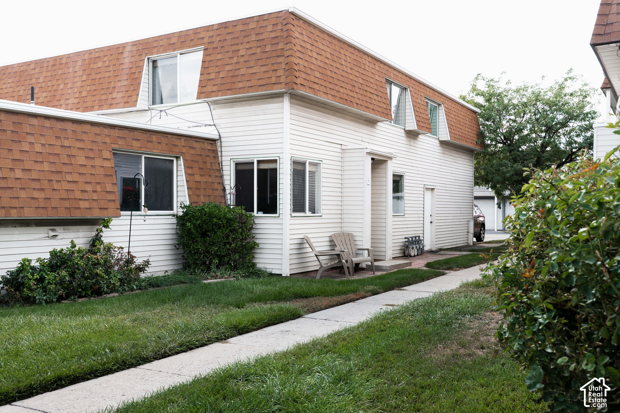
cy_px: 206
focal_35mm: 34
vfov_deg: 38.5
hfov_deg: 55.2
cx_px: 310
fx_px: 592
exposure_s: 1/125
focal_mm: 34.4
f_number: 6.3
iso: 100
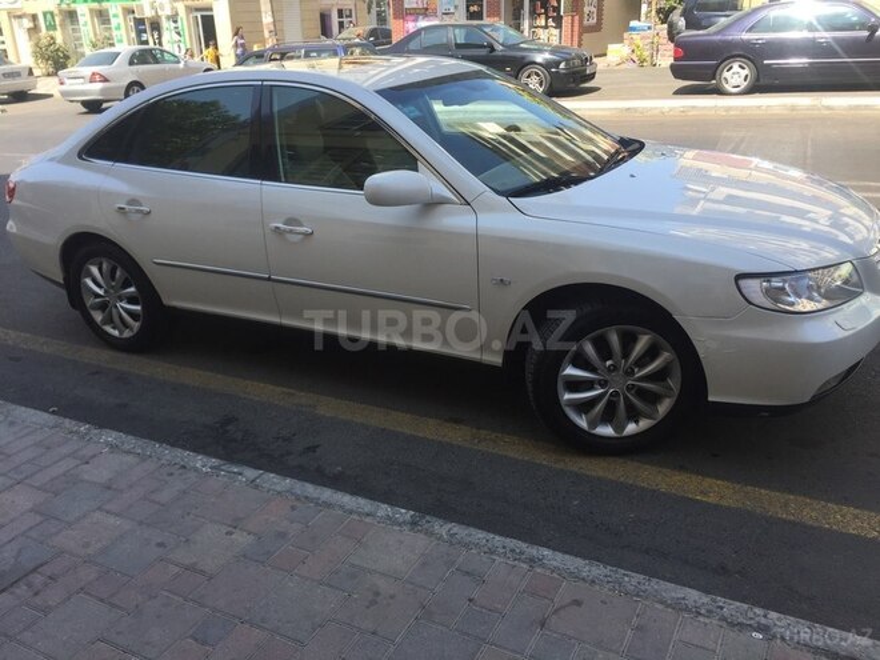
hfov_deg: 61.7
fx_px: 737
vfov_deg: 48.2
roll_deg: -1.1
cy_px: 330
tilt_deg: -21.8
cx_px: 440
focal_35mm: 29
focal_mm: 4.15
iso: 32
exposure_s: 1/694
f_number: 2.2
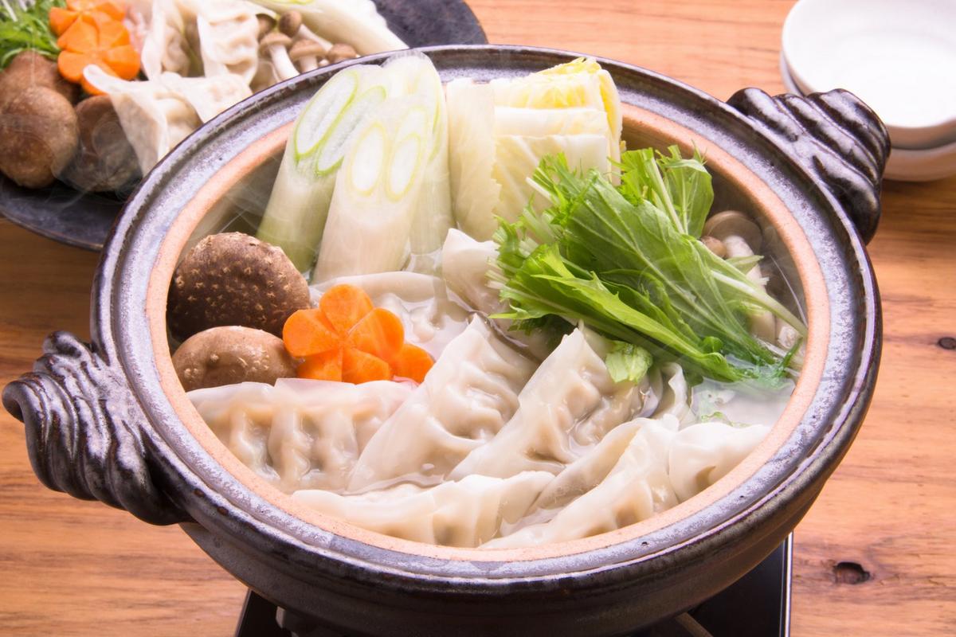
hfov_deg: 29.9
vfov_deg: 20.2
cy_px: 318
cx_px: 478
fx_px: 1792
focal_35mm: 68
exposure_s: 1/100
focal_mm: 45
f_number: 18
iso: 100
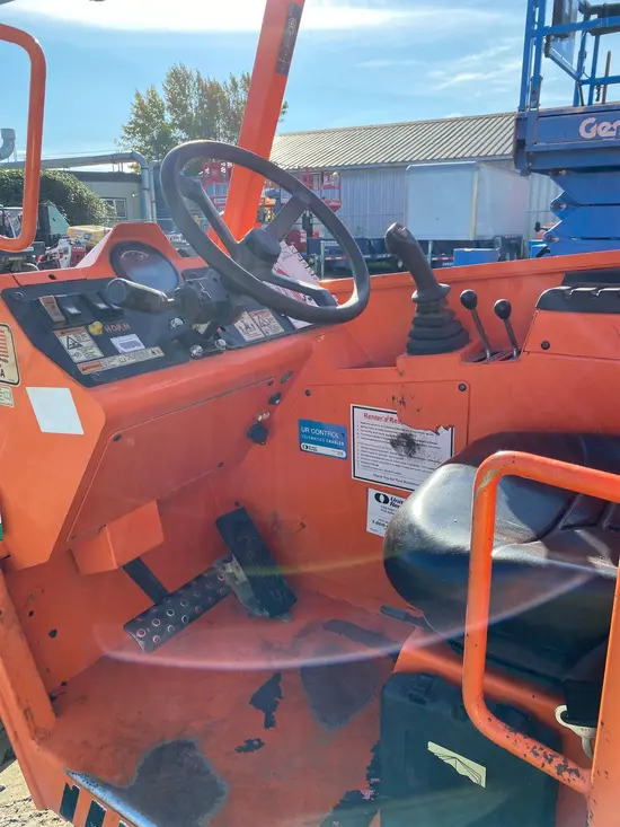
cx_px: 310
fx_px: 621
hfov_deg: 53.1
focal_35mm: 26
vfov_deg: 67.3
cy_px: 414
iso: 32
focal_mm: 4.25
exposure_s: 1/1007
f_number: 1.8
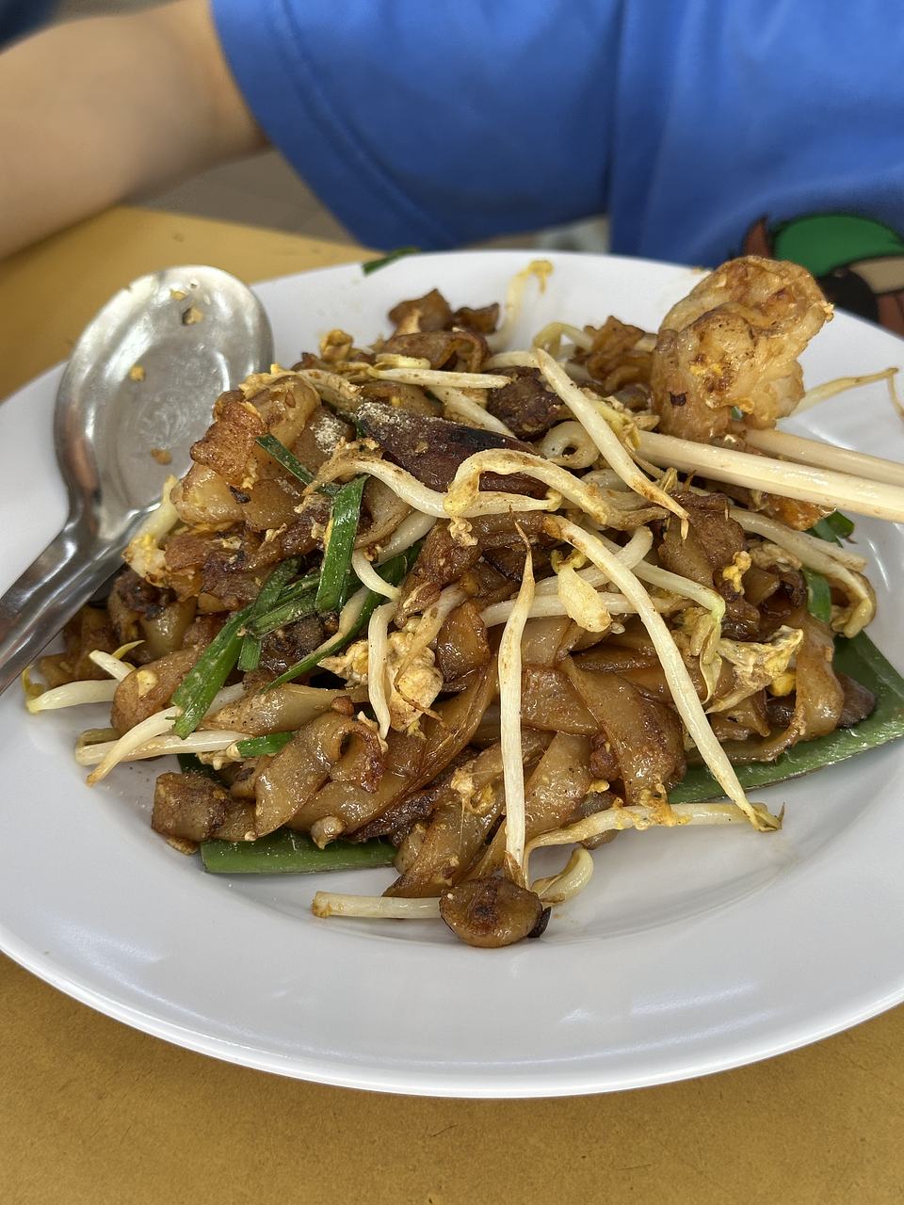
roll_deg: +2.0
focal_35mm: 48
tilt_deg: -41.3
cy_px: 602
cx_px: 452
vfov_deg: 39.7
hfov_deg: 30.3
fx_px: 1671
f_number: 1.78
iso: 80
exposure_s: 1/121
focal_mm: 6.86
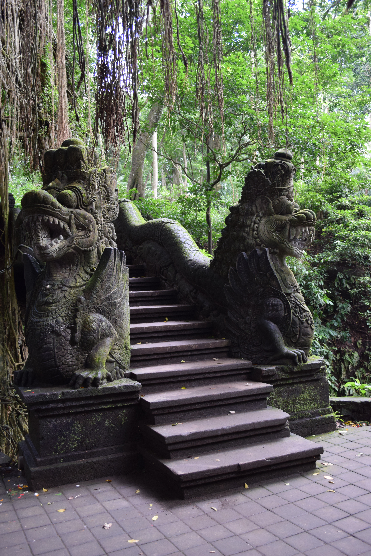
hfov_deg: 40.0
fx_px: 510
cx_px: 186
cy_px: 278
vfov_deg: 57.2
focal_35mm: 33
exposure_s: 1/60
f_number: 3.8
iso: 1000
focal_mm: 22
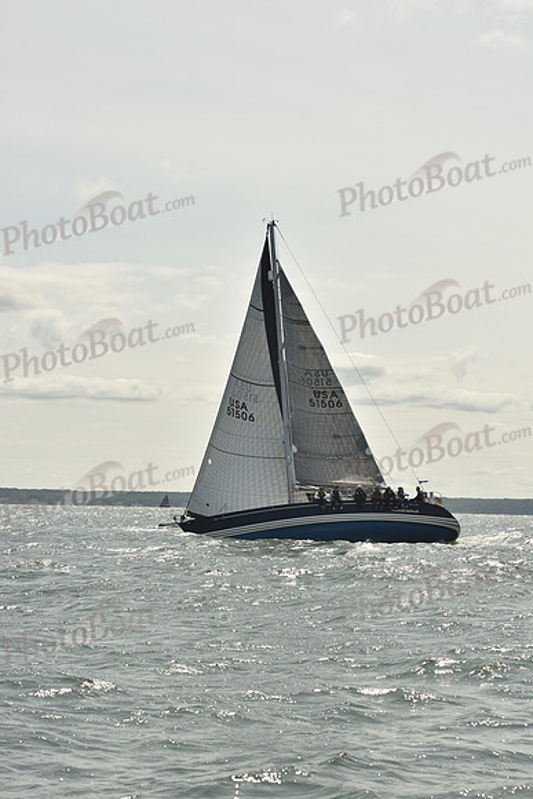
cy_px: 400
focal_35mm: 86
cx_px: 266
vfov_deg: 23.6
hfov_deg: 15.9
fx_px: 1909
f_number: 10
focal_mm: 86
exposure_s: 1/800
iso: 250
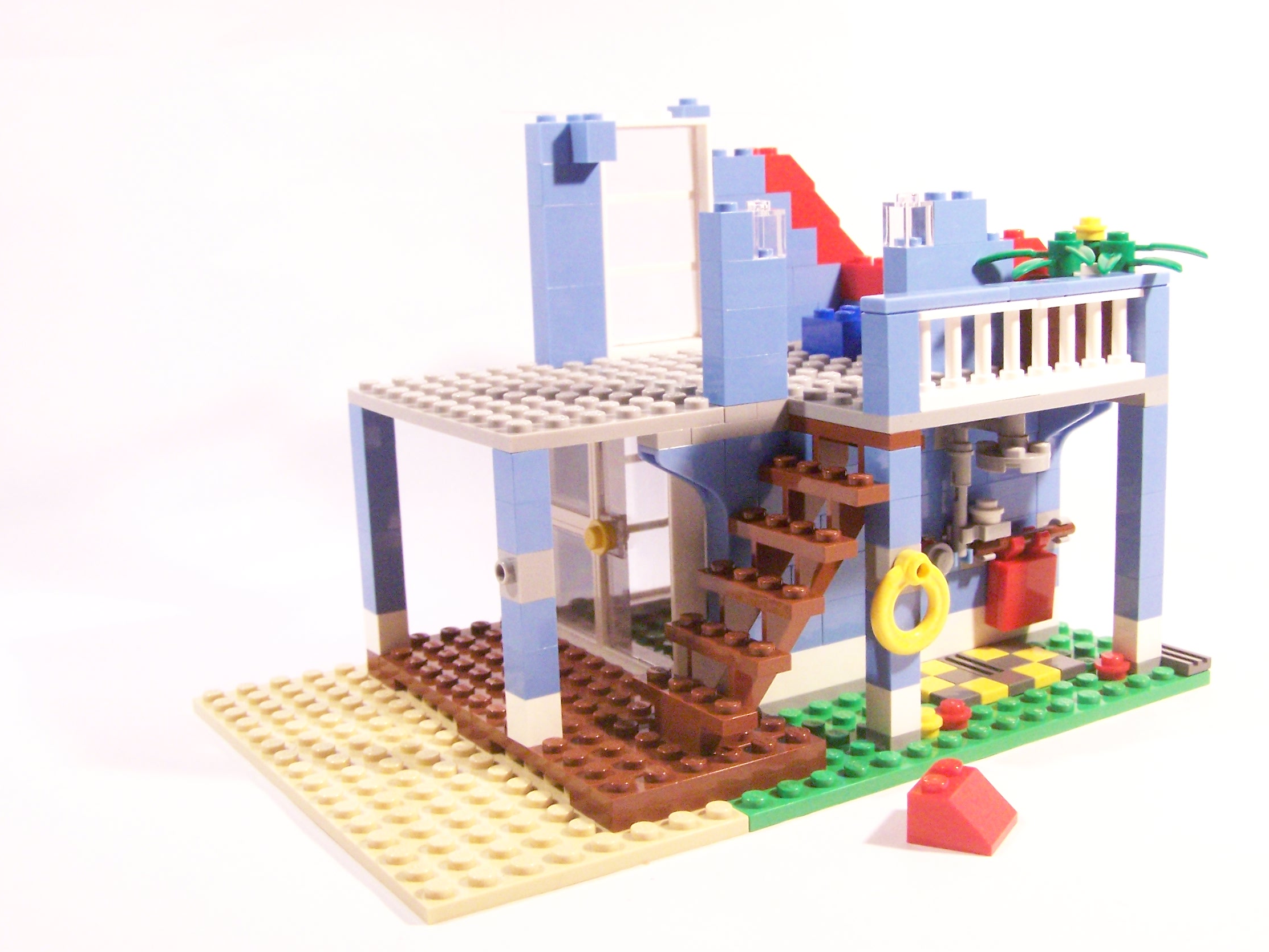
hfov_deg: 42.8
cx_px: 720
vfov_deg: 32.9
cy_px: 446
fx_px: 1613
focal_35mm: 44
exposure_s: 1/30
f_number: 3.6
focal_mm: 6.3
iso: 400
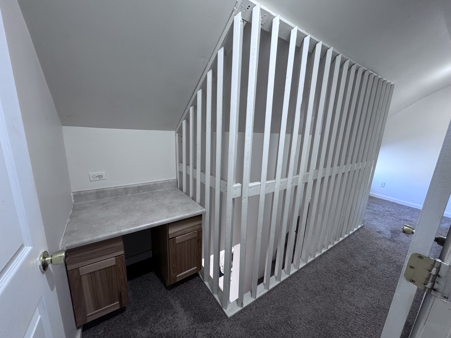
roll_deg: -3.3
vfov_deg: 85.7
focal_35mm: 14
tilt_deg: -13.9
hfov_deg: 102.1
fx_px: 182
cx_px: 226
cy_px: 169
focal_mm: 2.22
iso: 250
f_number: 2.2
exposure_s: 1/60
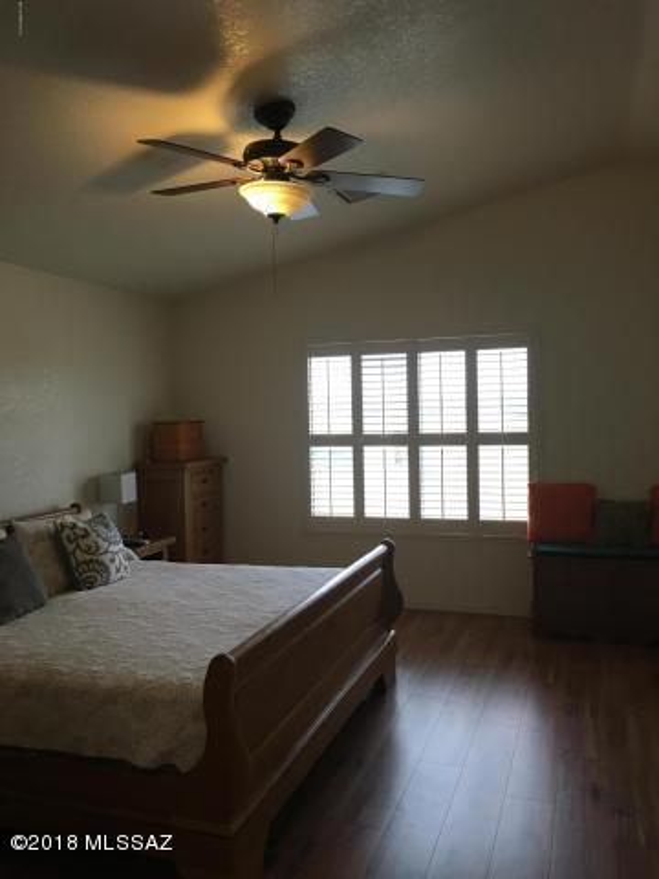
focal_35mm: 29
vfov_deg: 61.7
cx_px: 330
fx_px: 736
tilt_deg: -3.0
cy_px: 440
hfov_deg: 48.2
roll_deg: +1.5
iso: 32
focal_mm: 4.15
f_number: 2.2
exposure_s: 1/30
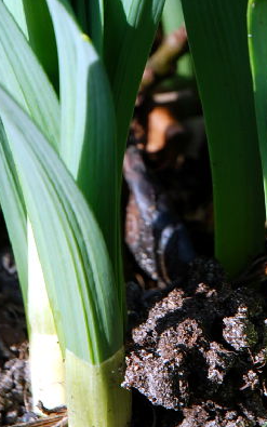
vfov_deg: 7.5
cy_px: 39
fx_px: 3235
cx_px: 220
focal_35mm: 278
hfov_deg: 4.7
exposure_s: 1/160
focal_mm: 70
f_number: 8
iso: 200
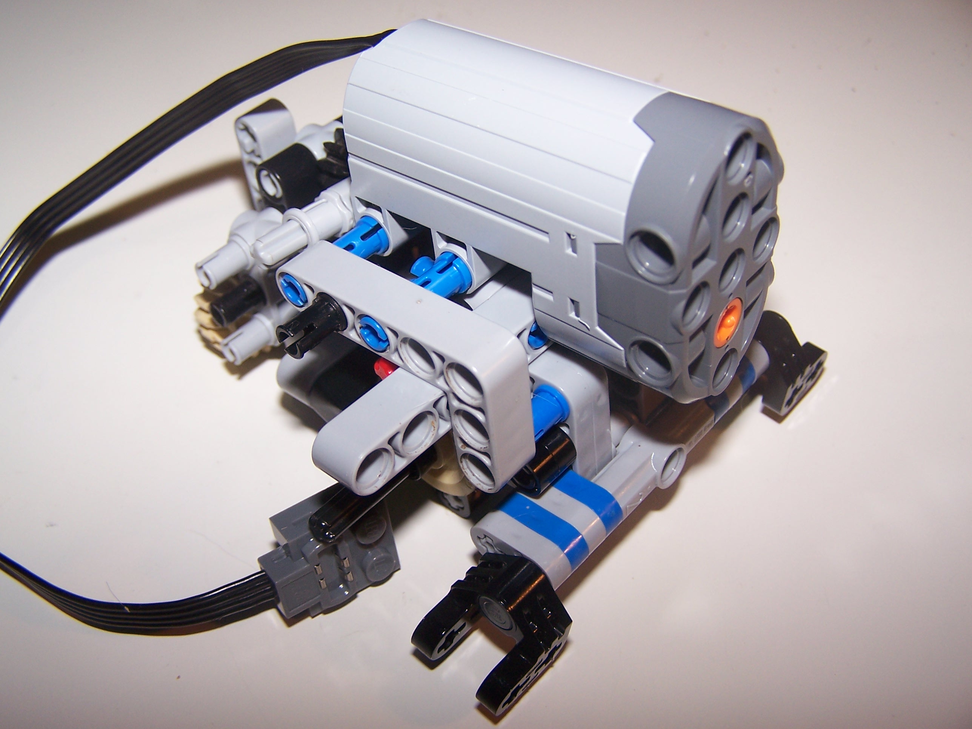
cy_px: 364
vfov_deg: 37.7
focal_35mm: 38
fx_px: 1067
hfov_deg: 49.0
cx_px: 486
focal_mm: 6.3
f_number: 2.8
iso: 80
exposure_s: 1/60
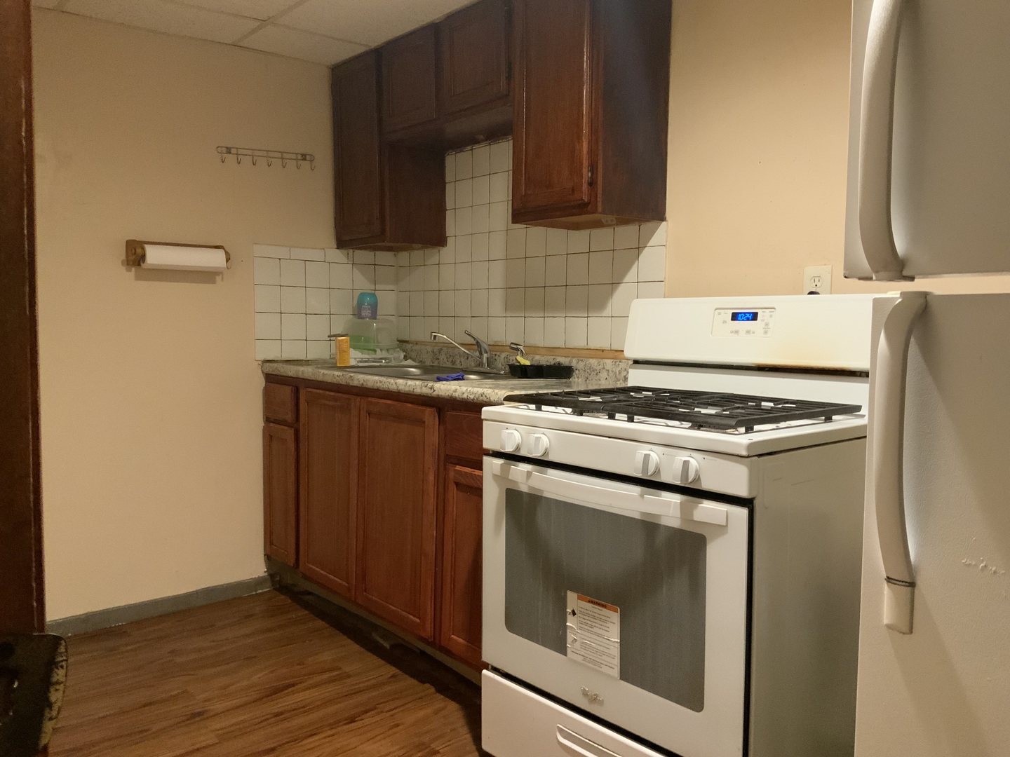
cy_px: 378
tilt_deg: -4.0
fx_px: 846
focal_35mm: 29
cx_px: 505
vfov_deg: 48.2
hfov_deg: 61.7
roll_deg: +1.0
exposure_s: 1/40
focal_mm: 3
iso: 320
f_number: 1.8
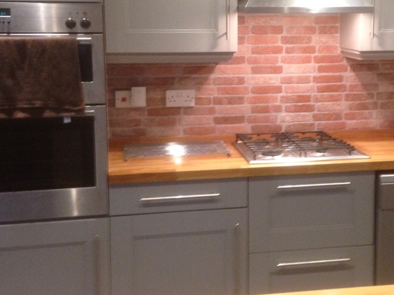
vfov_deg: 23.2
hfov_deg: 30.5
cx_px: 266
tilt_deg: -7.6
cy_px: 110
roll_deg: -1.5
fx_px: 717
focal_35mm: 63
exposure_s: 1/20
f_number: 2.4
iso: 200
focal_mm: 4.12
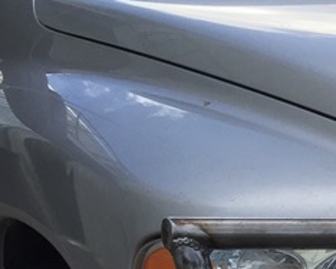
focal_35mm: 124
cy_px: 375
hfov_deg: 12.9
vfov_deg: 12.0
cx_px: 727
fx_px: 1233
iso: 32
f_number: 2.2
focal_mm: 4.15
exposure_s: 1/807
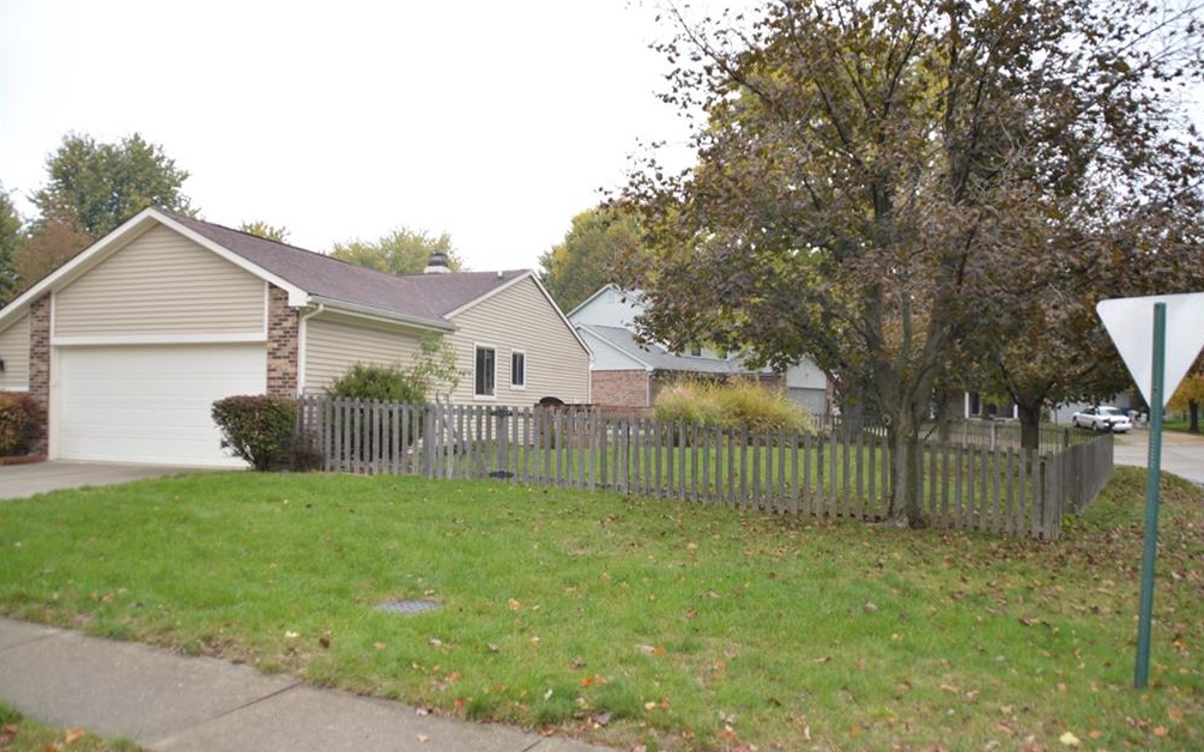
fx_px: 919
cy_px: 393
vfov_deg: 44.5
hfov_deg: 66.5
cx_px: 606
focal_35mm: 28
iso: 100
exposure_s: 1/200
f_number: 4
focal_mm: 18
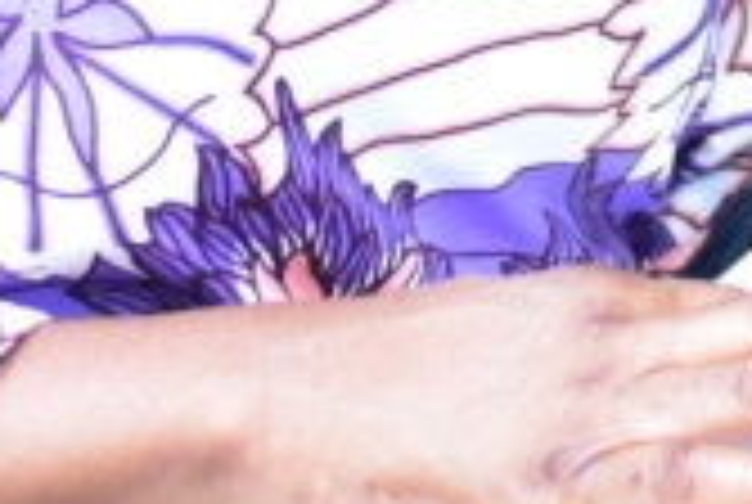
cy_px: -461
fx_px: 5378
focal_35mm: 257
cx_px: 563
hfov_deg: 8.0
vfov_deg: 5.3
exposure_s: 1/200
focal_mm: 42
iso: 800
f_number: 3.2
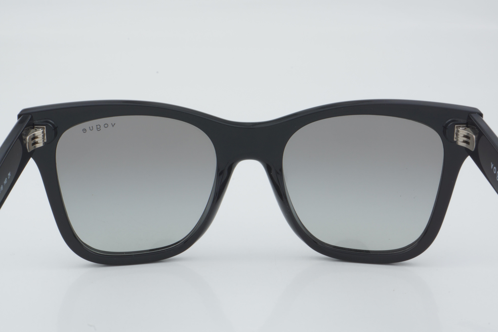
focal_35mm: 75
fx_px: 1037
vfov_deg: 18.2
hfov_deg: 27.0
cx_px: 249
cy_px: 166
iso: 100
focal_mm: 50
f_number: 32
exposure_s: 1/3
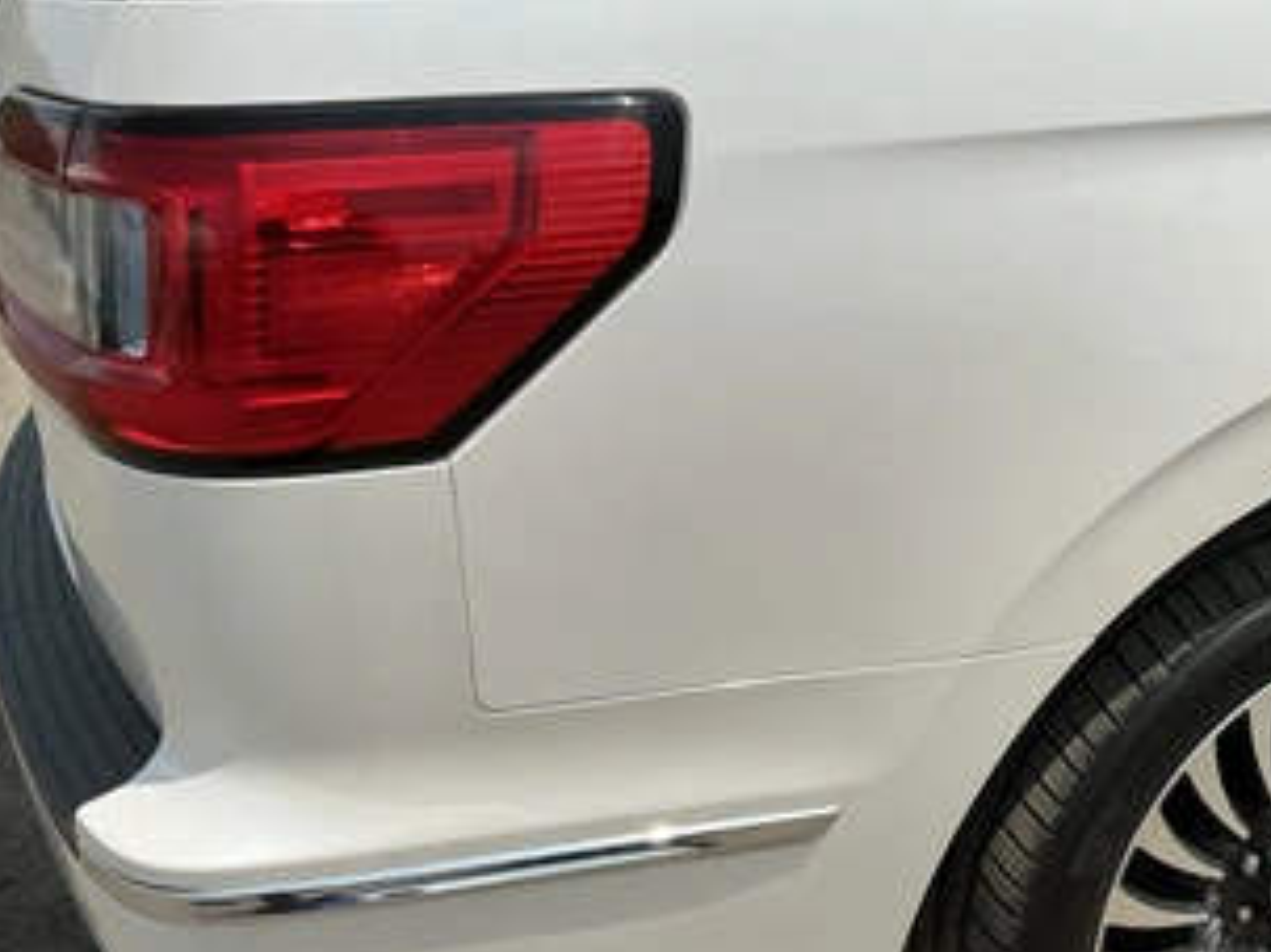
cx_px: 759
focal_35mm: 37
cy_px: 524
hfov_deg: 49.9
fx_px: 1358
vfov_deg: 38.6
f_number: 1.8
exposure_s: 1/4405
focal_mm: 3
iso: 25
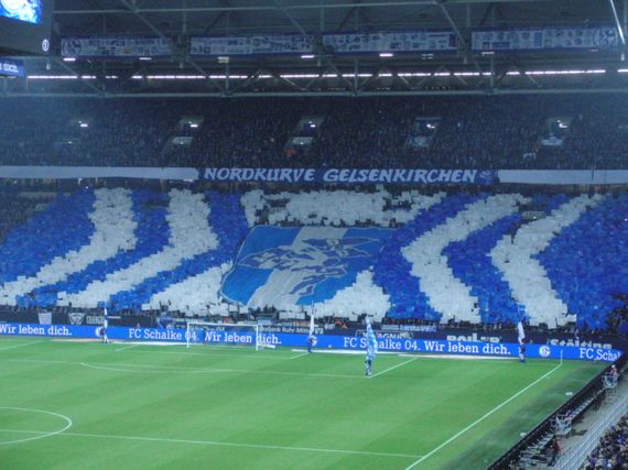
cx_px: 314
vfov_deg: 17.8
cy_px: 235
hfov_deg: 23.6
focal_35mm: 83
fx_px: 1505
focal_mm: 14.35
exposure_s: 1/160
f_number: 4.1
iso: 800
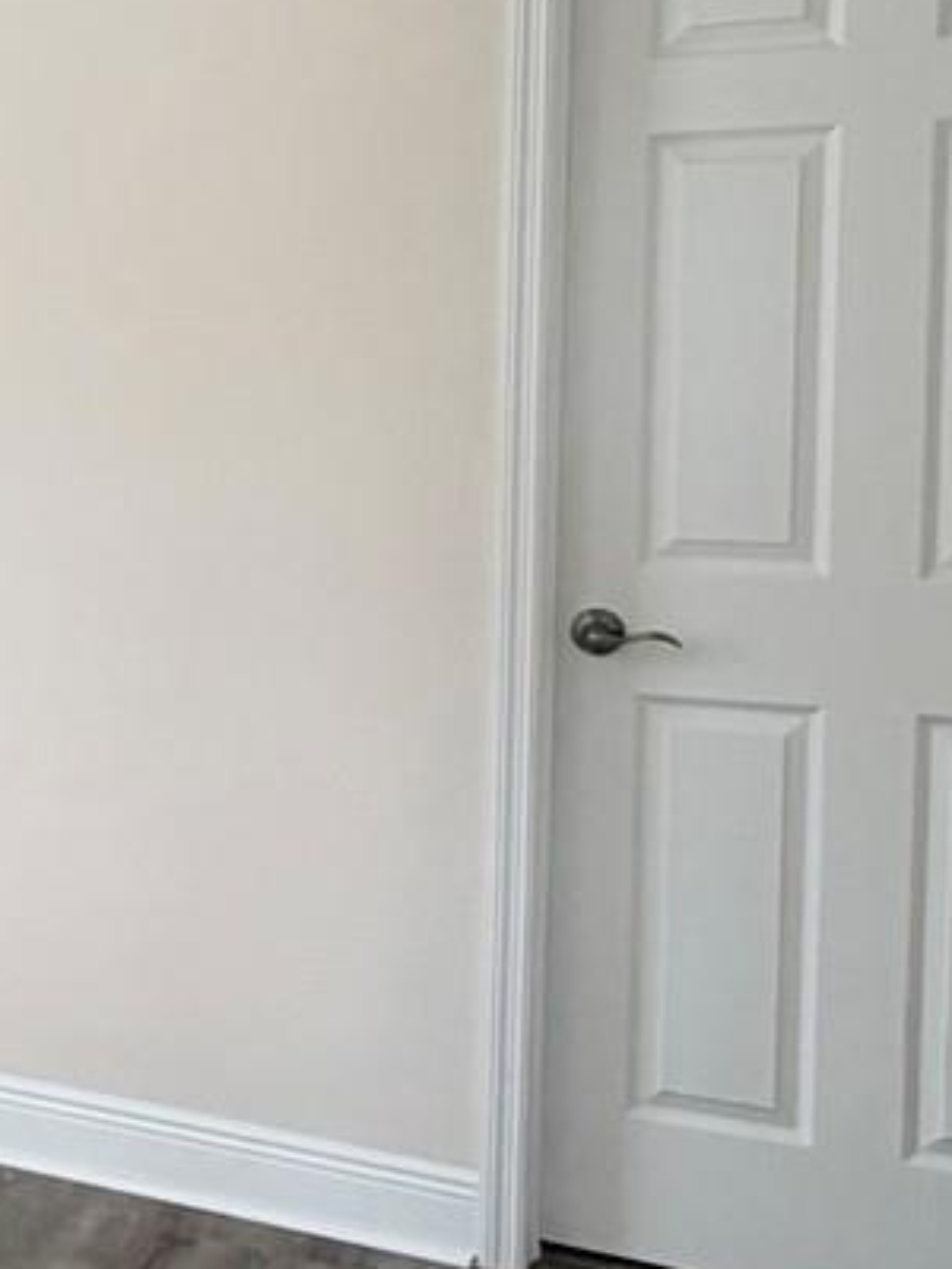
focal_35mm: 56
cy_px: 460
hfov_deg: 21.3
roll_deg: +0.8
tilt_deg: -4.1
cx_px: -536
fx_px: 2053
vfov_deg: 34.1
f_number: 2.2
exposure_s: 1/120
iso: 100
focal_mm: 2.22
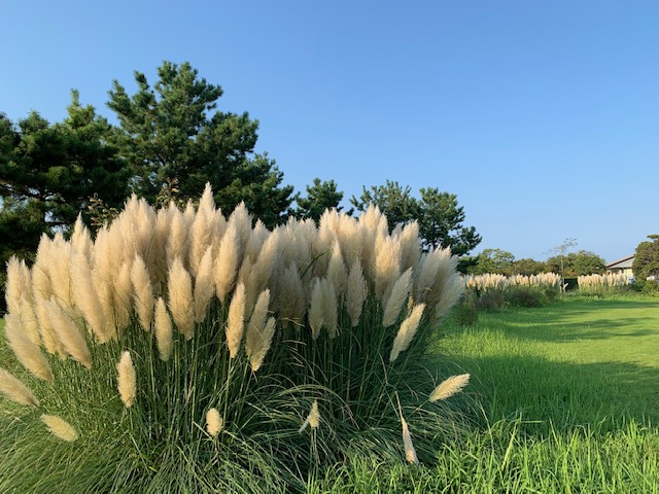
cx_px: 330
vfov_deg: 53.1
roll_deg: +0.3
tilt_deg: +5.2
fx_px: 495
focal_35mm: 26
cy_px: 247
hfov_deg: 67.3
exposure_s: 1/1136
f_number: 1.8
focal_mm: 4.25
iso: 25
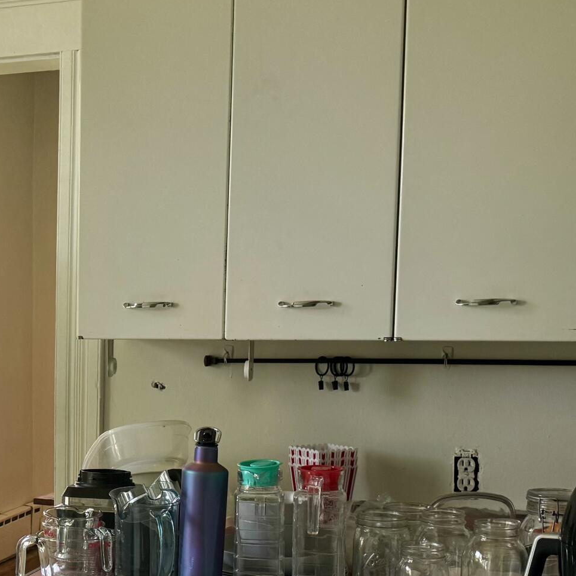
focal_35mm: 66
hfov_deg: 24.5
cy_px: 446
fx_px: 1242
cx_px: -38
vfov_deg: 25.7
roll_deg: +0.0
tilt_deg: -5.9
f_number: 1.78
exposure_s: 1/121
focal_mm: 6.76
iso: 160
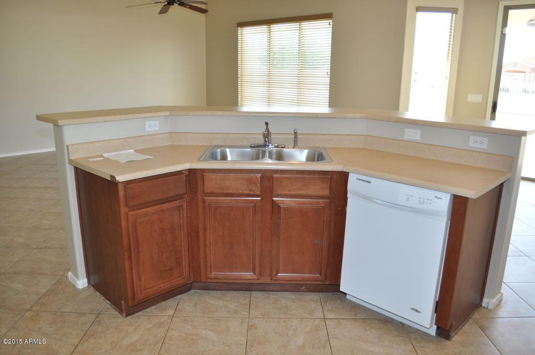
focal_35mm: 27
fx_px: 401
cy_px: 178
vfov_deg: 47.8
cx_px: 268
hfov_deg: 67.4
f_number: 4
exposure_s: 1/60
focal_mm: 18
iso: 450
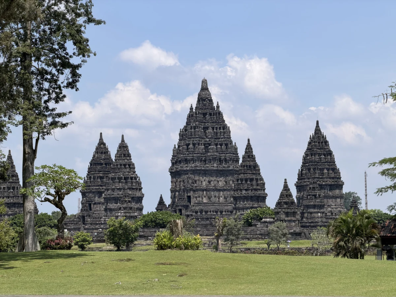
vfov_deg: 14.8
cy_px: 148
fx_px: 1144
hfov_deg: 19.6
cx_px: 198
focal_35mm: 100
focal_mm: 16.89
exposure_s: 1/638
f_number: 2.8
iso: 20
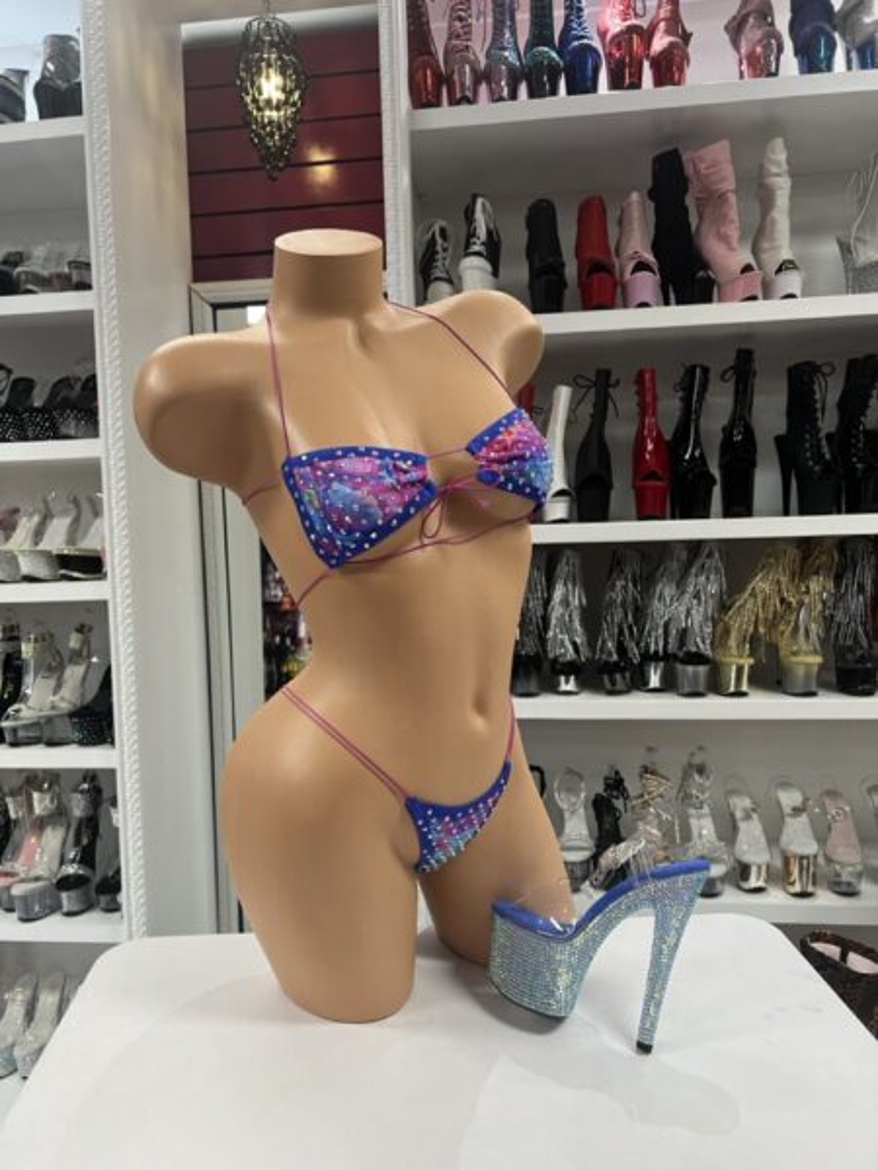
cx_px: 439
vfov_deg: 67.3
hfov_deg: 53.1
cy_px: 585
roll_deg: +2.7
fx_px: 879
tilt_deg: -2.3
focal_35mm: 26
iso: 100
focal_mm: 5.7
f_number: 1.5
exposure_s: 1/60
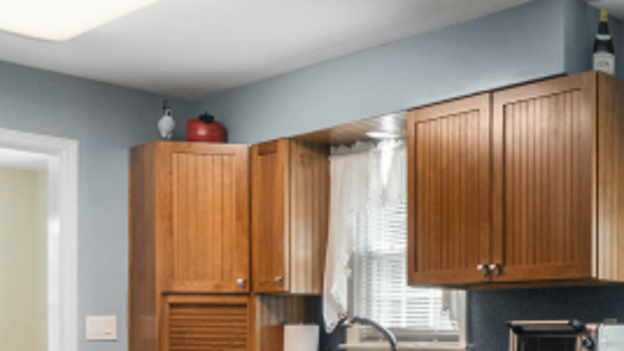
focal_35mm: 44
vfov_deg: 26.4
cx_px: 771
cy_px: 300
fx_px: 728
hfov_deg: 35.2
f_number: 8
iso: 400
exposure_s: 1/25
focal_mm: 10
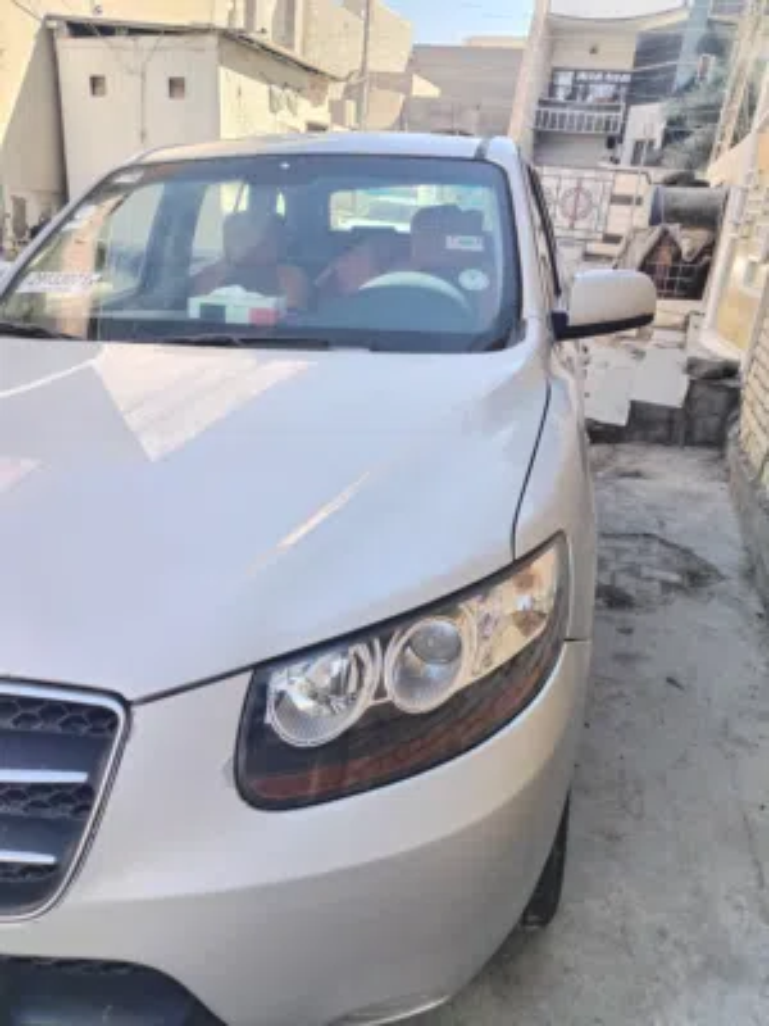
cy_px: 513
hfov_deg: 53.1
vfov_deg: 67.3
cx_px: 384
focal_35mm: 26
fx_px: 770
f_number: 1.8
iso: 100
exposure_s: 1/429
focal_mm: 4.75
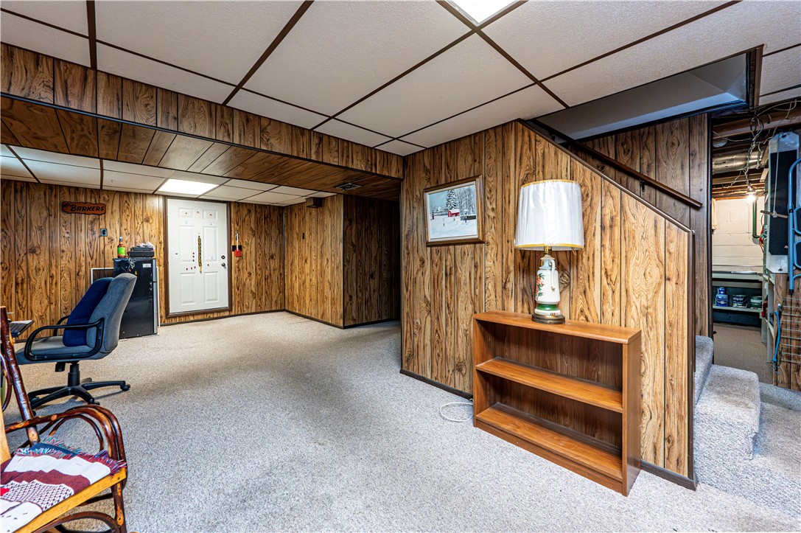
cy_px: 266
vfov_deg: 81.1
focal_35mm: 14
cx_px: 400
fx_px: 311
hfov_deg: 104.3
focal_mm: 14
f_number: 8
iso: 4000
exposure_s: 1/50
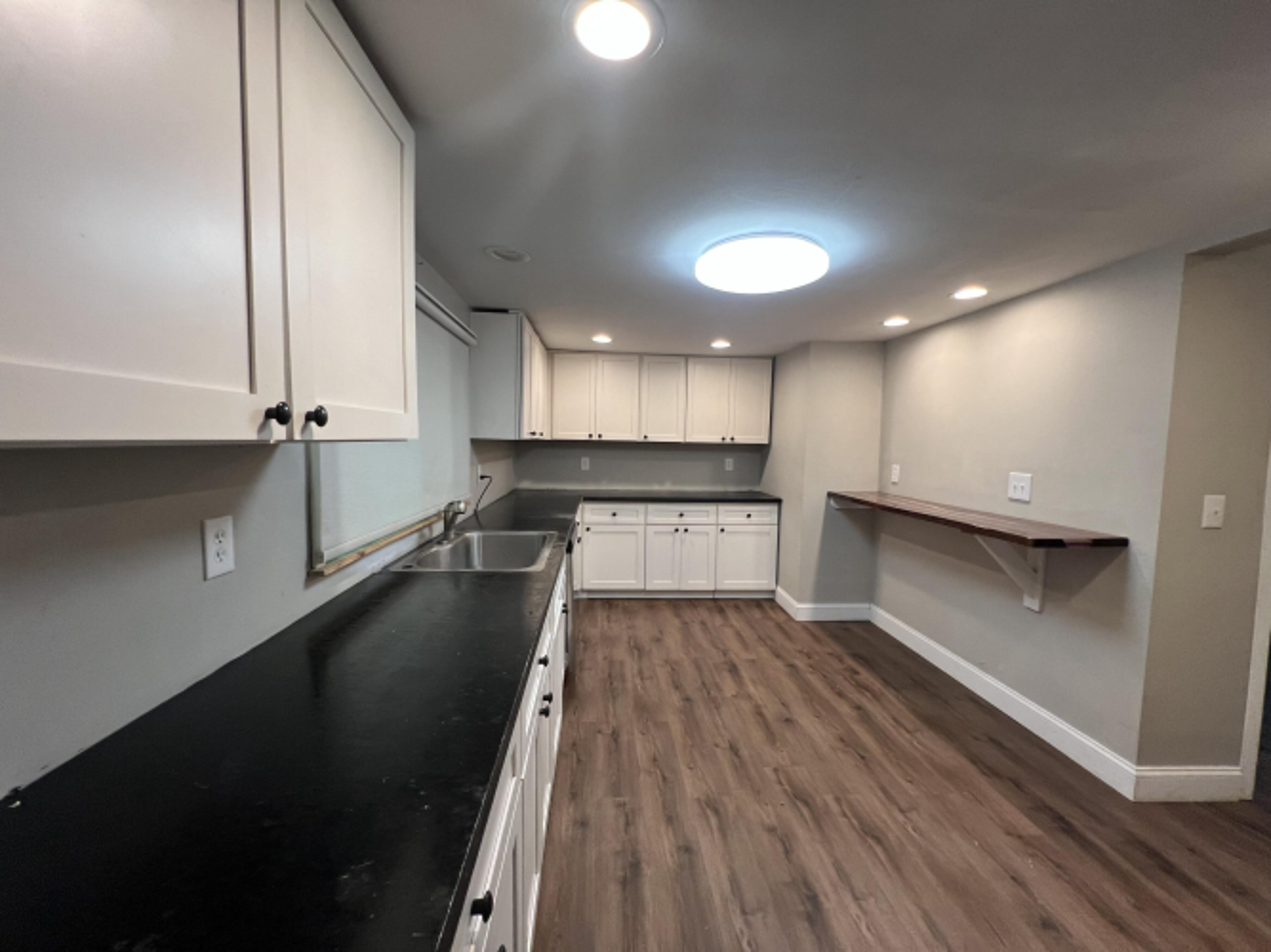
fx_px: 477
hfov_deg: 106.2
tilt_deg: -4.4
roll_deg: -0.6
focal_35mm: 13
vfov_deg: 89.9
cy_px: 476
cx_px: 636
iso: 200
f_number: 1.8
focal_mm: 1.57
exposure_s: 1/120
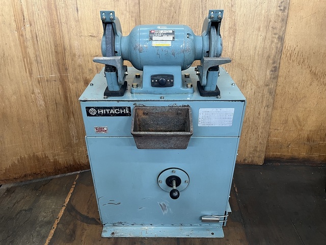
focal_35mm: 26
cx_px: 163
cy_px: 122
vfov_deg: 53.1
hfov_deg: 67.3
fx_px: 245
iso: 200
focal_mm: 5.1
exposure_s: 1/60
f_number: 1.6
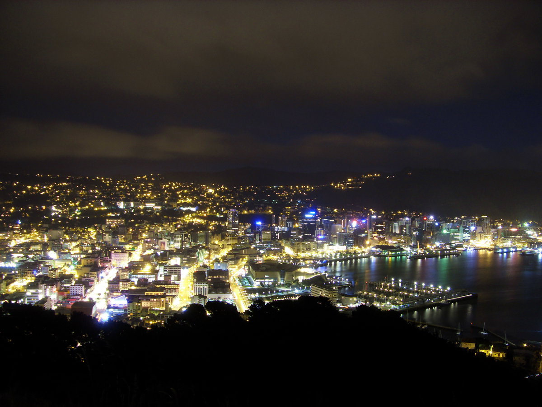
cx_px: 271
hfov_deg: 47.9
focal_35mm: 39
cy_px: 204
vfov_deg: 36.8
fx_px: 611
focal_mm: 6.6
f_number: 3.5
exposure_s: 16
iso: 80
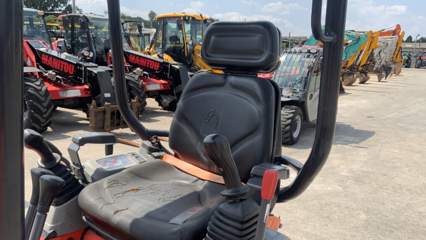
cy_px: 154
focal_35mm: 32
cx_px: 212
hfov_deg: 61.0
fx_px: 362
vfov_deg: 36.4
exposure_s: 1/1015
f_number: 1.8
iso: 16
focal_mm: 3
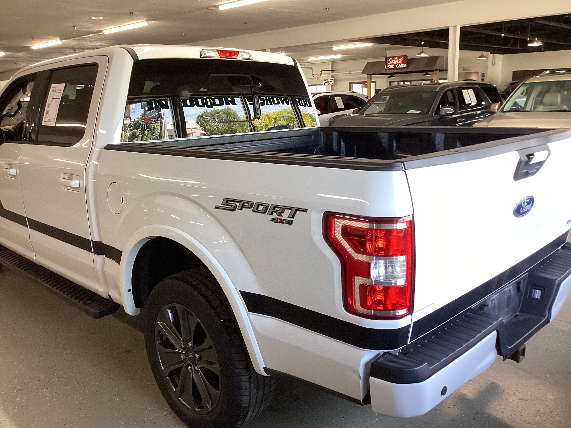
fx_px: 511
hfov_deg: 58.4
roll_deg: +2.2
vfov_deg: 45.4
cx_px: 286
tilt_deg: -13.8
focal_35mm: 31
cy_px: 214
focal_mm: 3.3
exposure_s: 1/50
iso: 64
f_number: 2.4
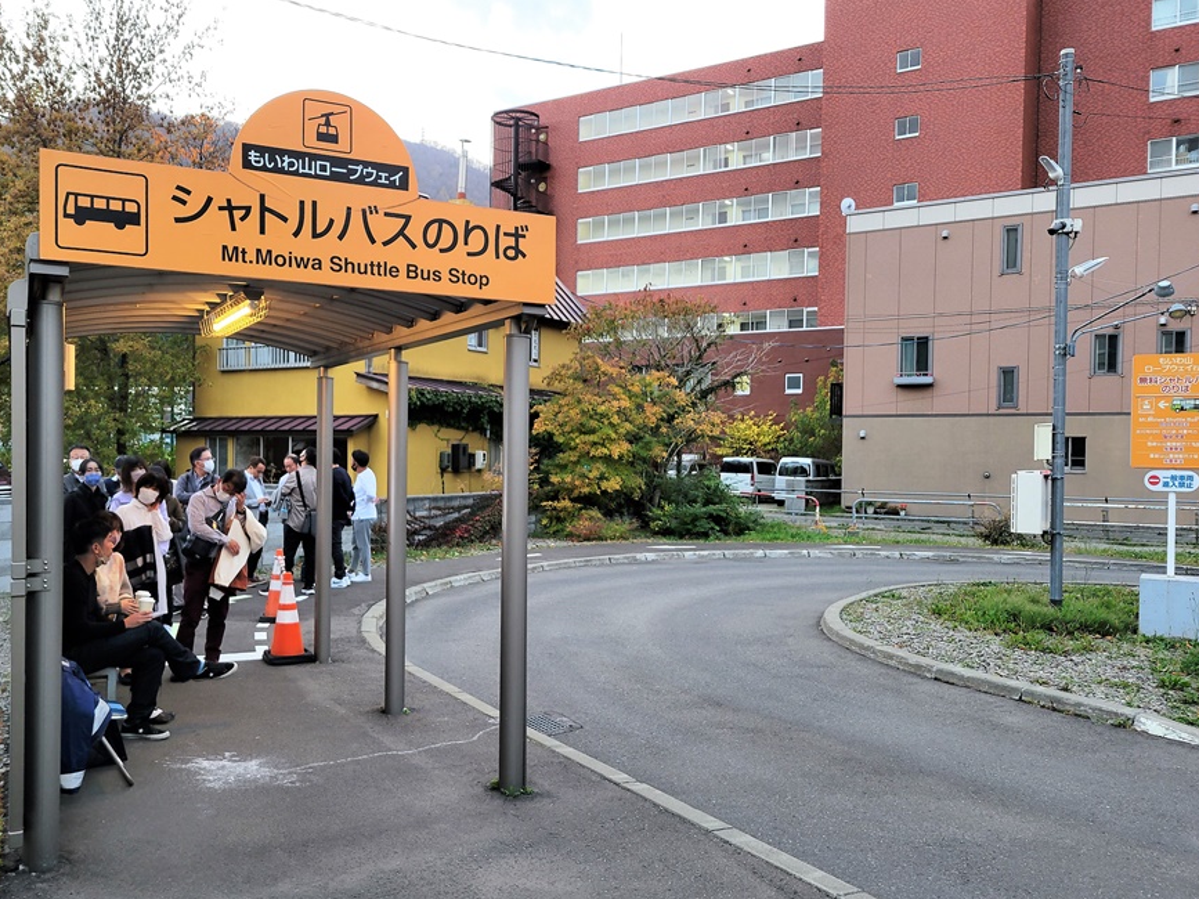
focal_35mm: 30
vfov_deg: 46.8
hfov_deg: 59.8
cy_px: 472
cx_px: 539
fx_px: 1039
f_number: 1.8
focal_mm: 5.4
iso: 80
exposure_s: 1/120
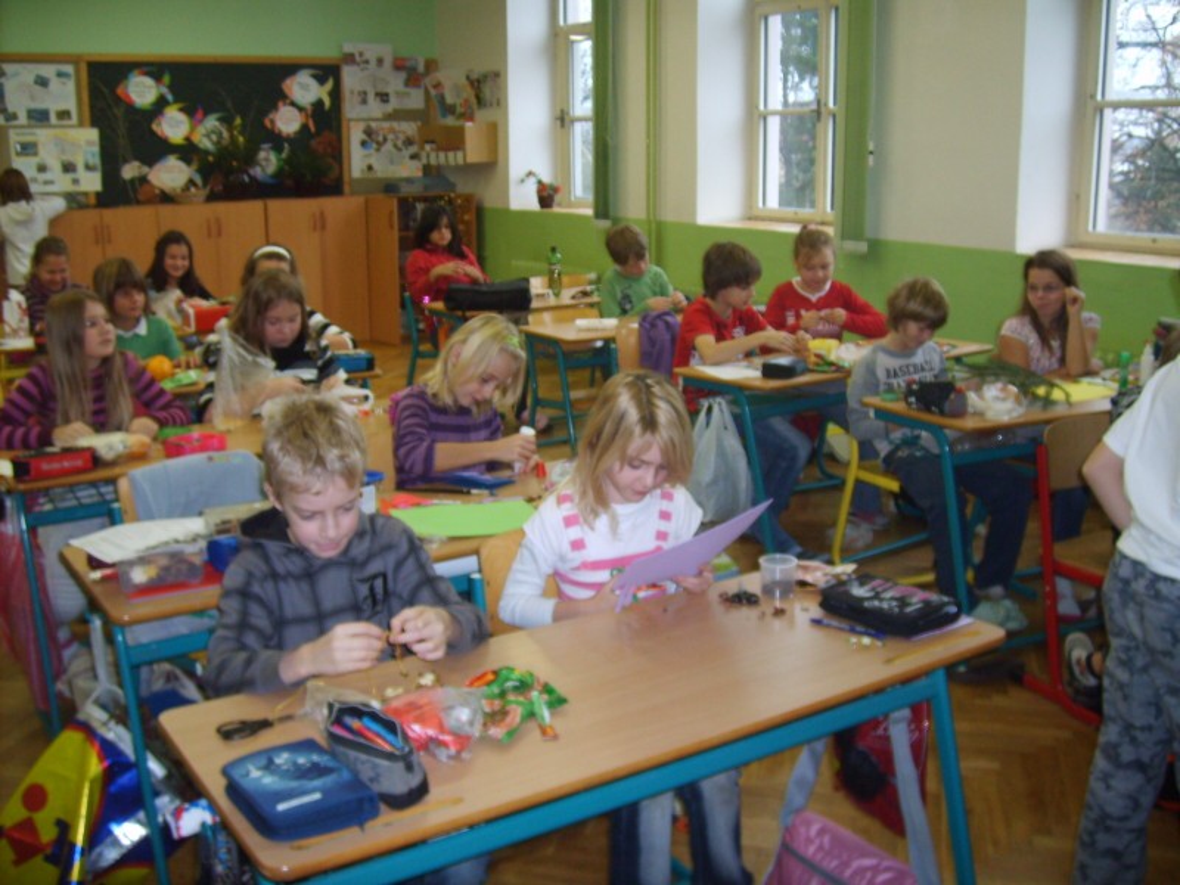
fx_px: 1193
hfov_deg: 52.6
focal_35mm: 35
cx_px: 590
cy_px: 442
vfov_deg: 40.7
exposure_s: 1/45
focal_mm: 5.8
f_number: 2.8
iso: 100
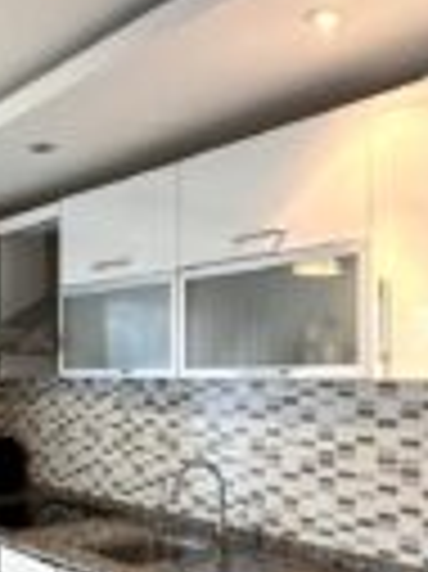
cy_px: 369
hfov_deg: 32.6
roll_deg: -0.6
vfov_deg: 42.5
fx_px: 727
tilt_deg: +1.0
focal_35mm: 44
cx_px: 284
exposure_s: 1/50
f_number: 2.2
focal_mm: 2.22
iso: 500
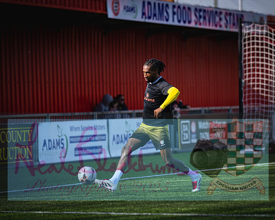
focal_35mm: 203
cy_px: 121
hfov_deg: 9.5
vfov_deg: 7.6
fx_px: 1648
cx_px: 176
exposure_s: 1/2500
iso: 100
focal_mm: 135
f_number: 1.8
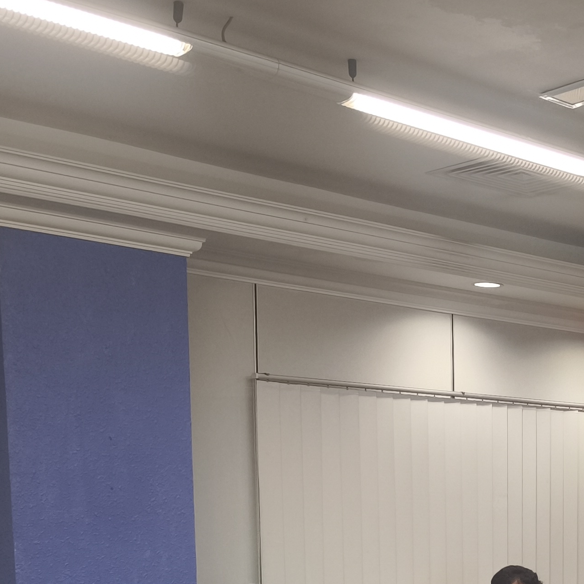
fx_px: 1241
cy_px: 670
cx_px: 624
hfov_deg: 24.9
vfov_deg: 24.4
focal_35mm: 65
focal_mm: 6.57
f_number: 1.6
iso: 320
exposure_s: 1/100
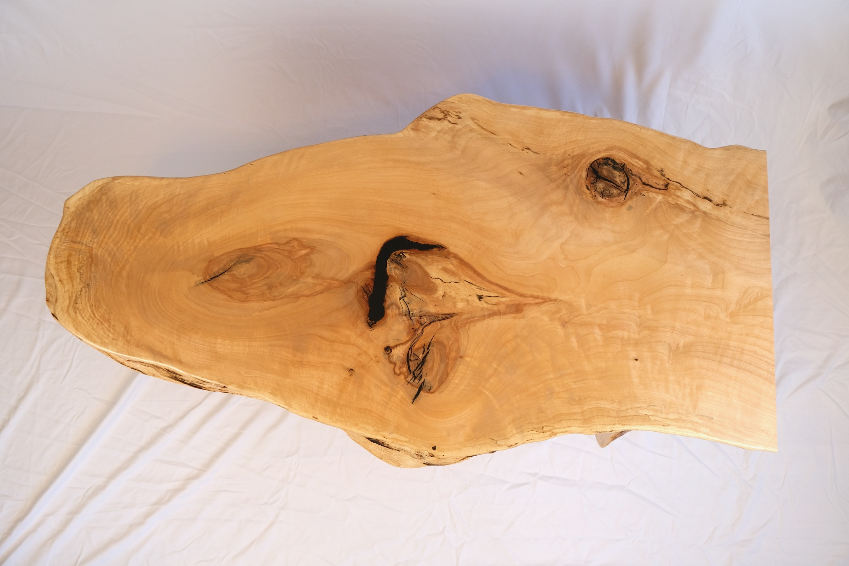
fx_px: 825
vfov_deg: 37.9
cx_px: 424
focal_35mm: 35
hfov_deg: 54.4
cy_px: 283
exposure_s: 1/125
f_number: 4
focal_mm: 23.3
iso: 400
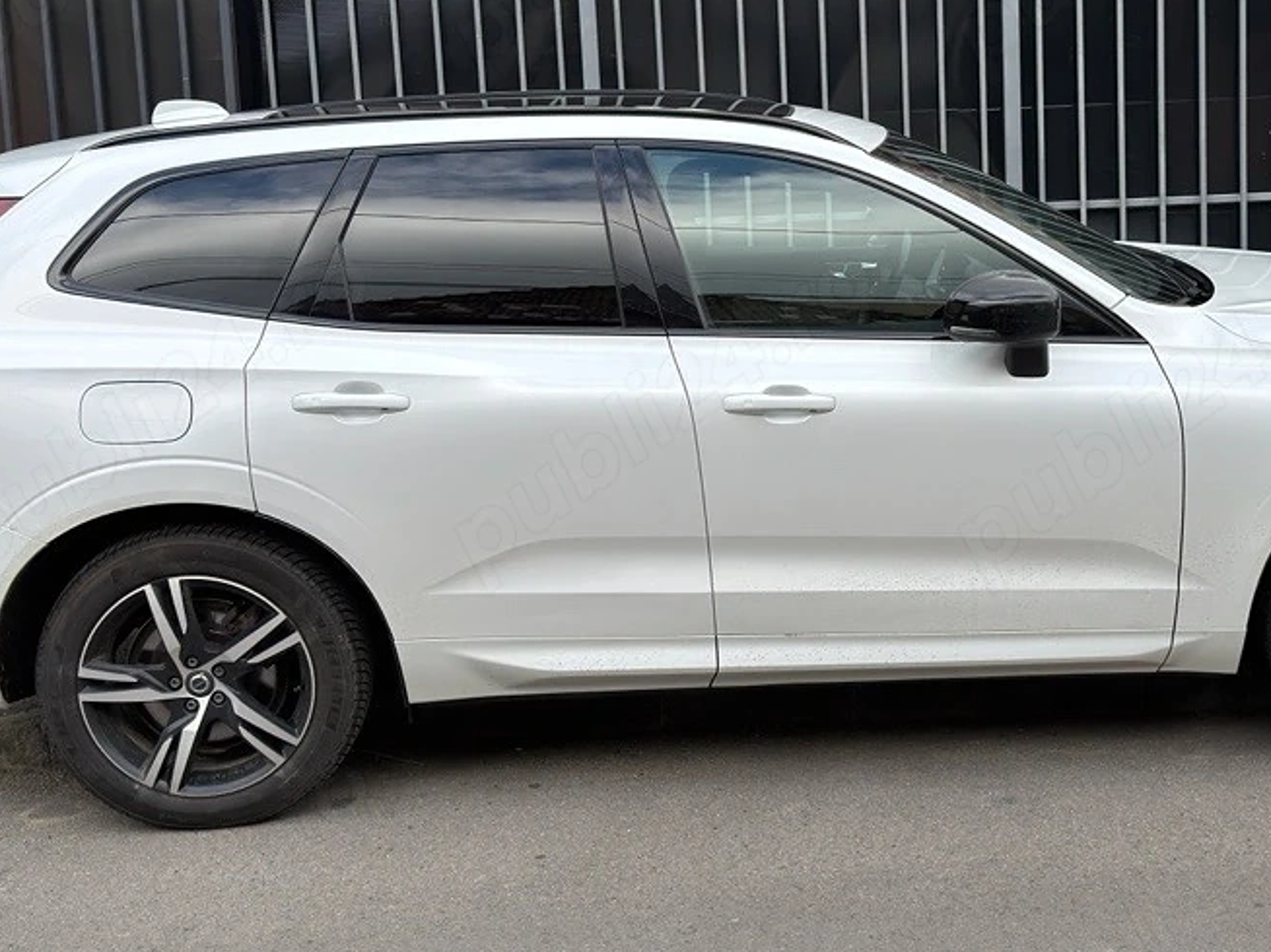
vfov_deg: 28.0
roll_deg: +3.0
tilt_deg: -6.1
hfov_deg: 36.6
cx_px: 791
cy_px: 427
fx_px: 1909
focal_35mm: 52
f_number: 1.78
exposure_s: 1/965
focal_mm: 6.76
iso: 64
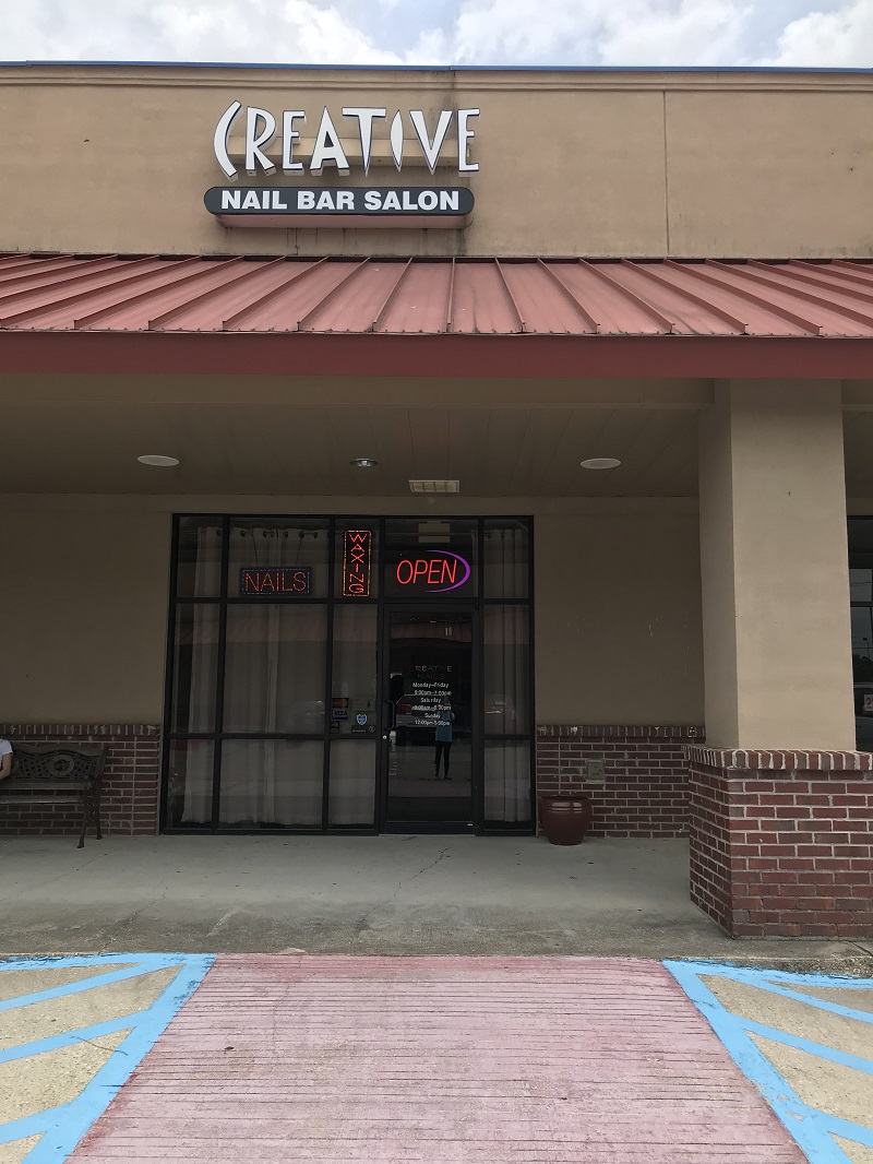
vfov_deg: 63.4
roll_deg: -0.1
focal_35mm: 28
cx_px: 436
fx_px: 941
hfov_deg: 49.8
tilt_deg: +6.8
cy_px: 582
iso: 20
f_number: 1.8
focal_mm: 3.99
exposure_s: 1/1368
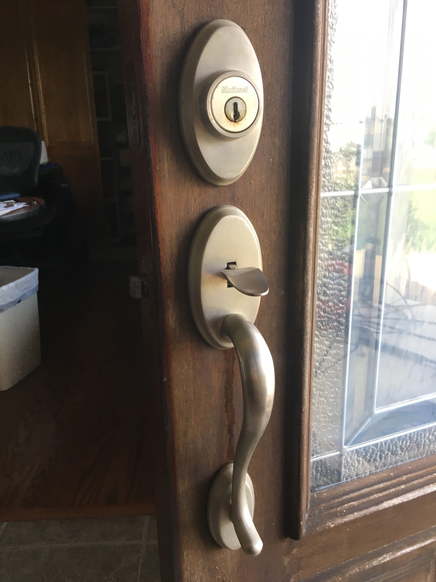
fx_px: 487
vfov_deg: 61.7
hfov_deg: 48.2
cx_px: 218
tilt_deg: -18.7
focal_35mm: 29
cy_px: 291
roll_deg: +2.1
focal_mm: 4.15
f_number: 2.2
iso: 32
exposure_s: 1/30
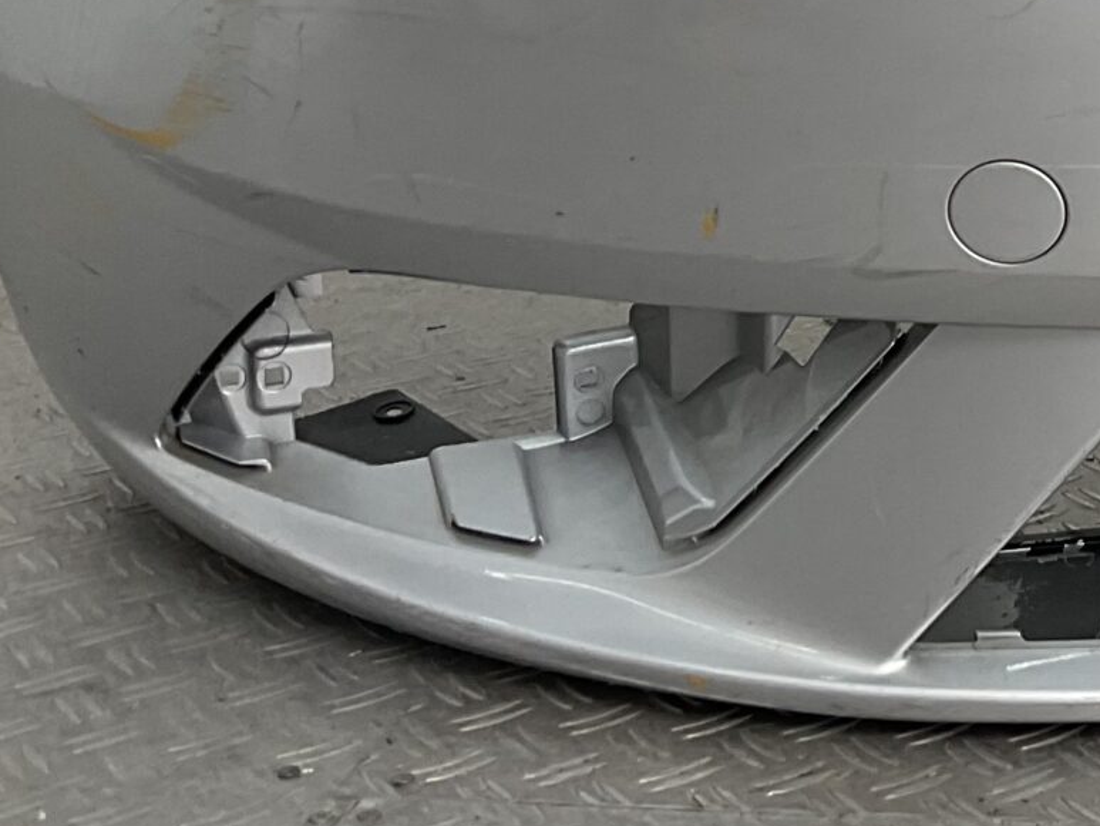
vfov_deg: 14.6
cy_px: -293
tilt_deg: -10.4
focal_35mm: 96
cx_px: 1434
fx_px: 3051
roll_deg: +1.3
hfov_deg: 18.9
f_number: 1.8
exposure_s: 1/247
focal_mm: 3
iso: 16
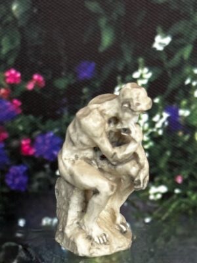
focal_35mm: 48
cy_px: 132
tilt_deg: -22.7
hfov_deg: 30.3
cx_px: 98
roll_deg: -2.1
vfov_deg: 39.7
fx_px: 364
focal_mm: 6.86
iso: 64
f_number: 1.78
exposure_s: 1/426
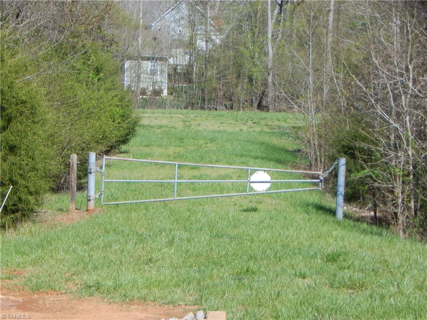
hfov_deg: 14.0
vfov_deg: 10.5
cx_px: 214
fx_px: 1739
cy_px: 160
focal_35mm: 141
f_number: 4.9
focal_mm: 25.3
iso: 125
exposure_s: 1/640
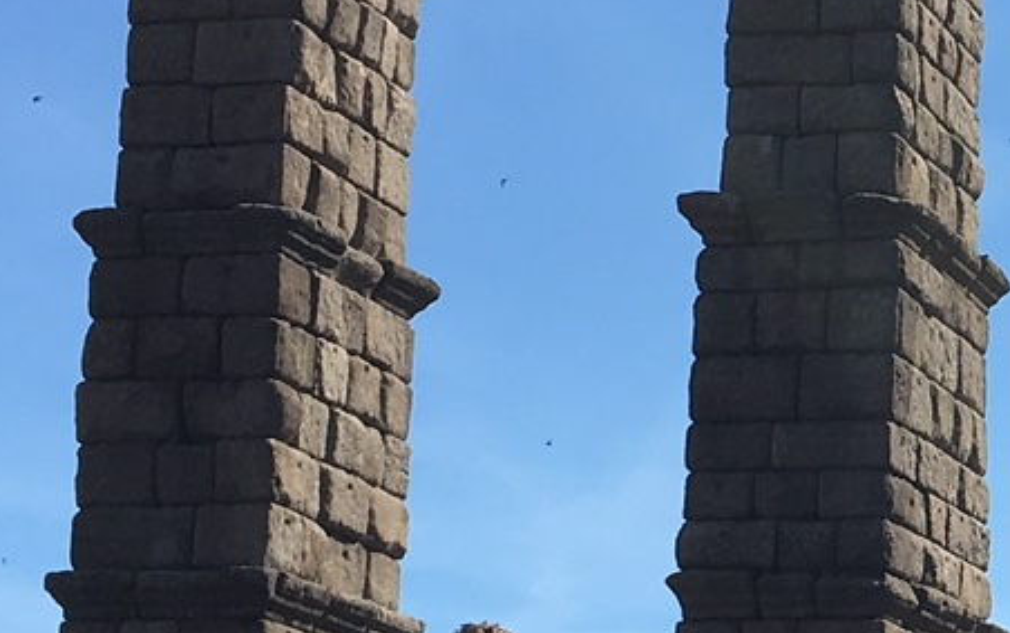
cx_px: 1379
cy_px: 519
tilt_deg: +9.9
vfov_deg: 9.6
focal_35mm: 137
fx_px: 3773
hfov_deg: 14.5
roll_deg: -0.2
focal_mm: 4.15
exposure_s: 1/1709
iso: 25
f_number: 2.2
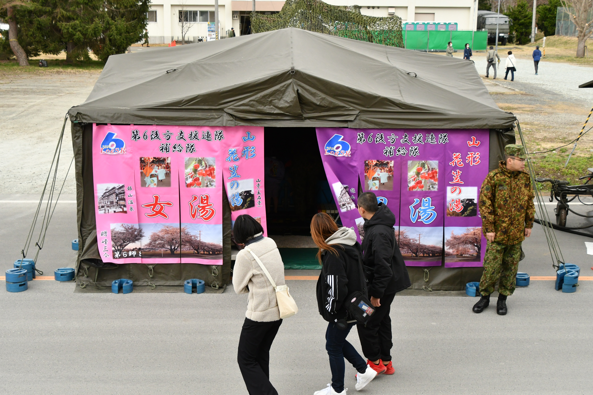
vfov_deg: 26.0
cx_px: 296
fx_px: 856
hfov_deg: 38.2
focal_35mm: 52
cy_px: 198
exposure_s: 1/1000
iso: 1250
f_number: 8
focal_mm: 35
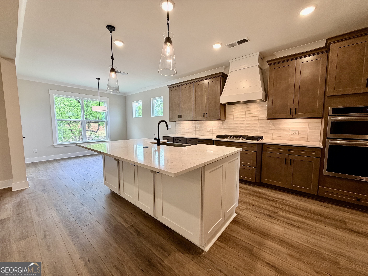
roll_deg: -0.2
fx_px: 149
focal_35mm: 14
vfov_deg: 85.7
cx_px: 184
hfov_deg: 102.1
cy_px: 138
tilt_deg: -5.7
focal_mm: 2.22
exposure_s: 1/120
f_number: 2.2
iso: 125
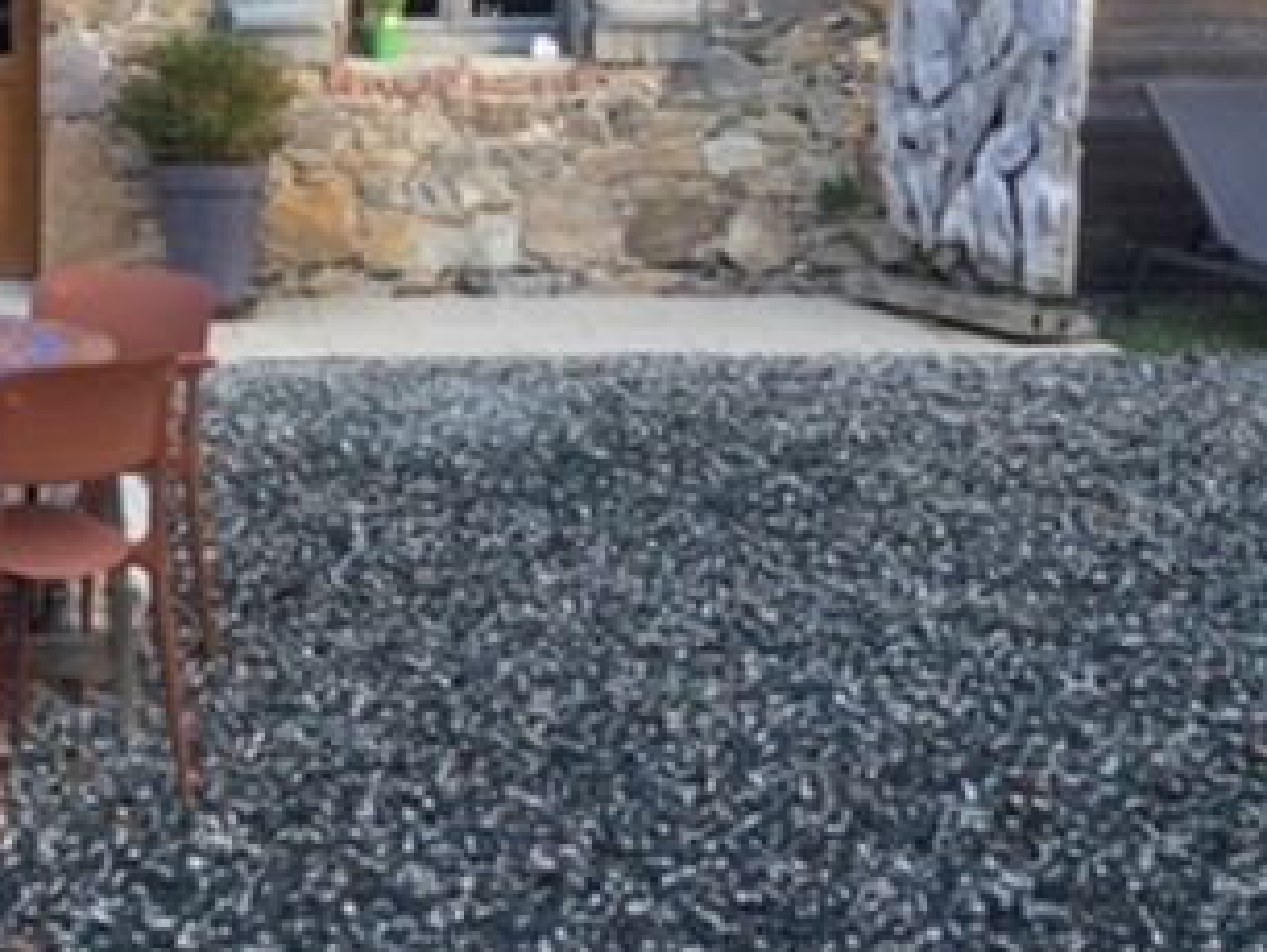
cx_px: 166
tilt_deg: +1.3
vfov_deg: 17.2
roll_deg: +0.0
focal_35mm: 81
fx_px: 2967
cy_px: -265
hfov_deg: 23.6
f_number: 2.4
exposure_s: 1/100
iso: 32
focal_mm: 3.3
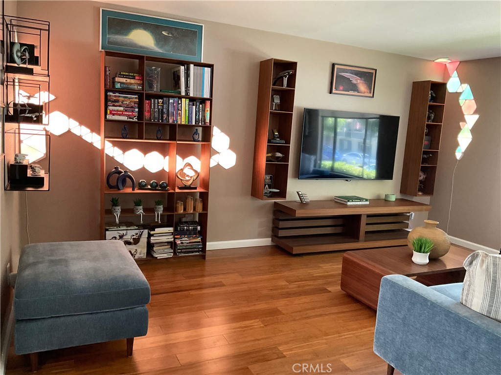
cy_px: 188
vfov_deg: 48.2
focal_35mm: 29
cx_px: 250
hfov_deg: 61.7
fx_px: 420
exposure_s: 1/60
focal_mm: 3
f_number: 1.8
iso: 200
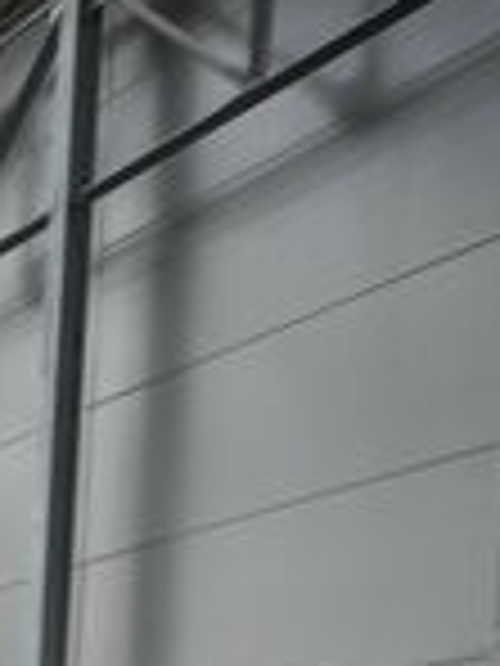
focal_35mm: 108
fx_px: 2080
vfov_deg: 17.0
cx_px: 9
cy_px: 893
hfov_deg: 13.5
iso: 100
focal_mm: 27
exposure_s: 1/13
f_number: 9
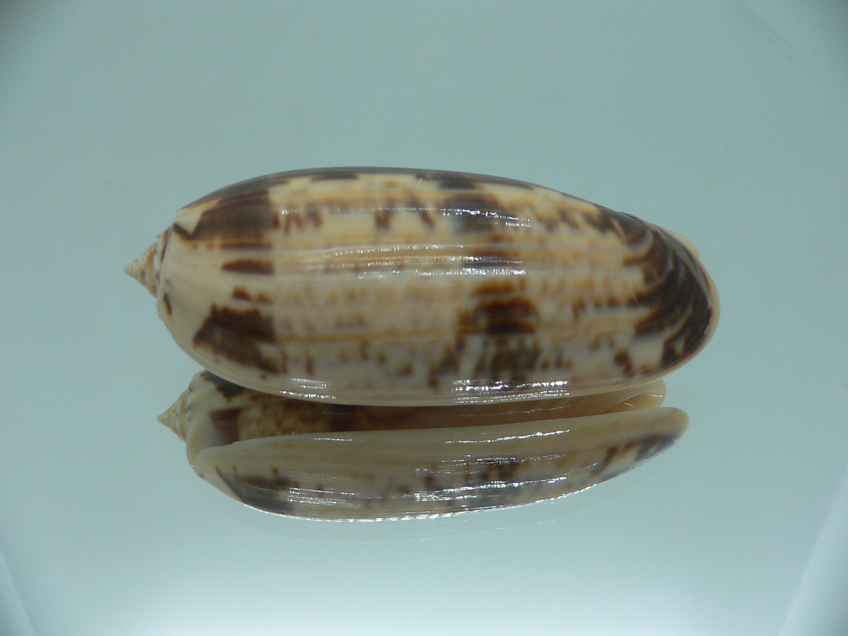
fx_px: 857
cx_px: 424
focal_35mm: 35
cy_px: 318
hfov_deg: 52.6
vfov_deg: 40.7
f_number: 2.8
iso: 80
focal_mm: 4.6
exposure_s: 1/60
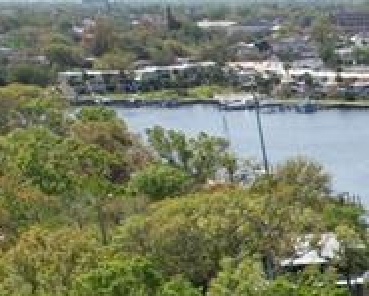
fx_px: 1245
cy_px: 474
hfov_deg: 13.2
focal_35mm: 114
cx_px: 848
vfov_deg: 12.7
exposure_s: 1/1500
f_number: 2.8
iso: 110
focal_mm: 8.38
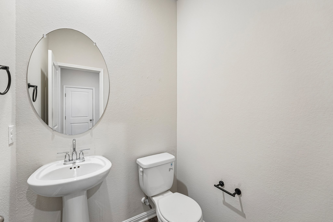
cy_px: 111
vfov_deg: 81.2
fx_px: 129
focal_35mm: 14
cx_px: 166
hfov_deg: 104.3
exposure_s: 1/13
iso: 400
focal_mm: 14
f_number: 8
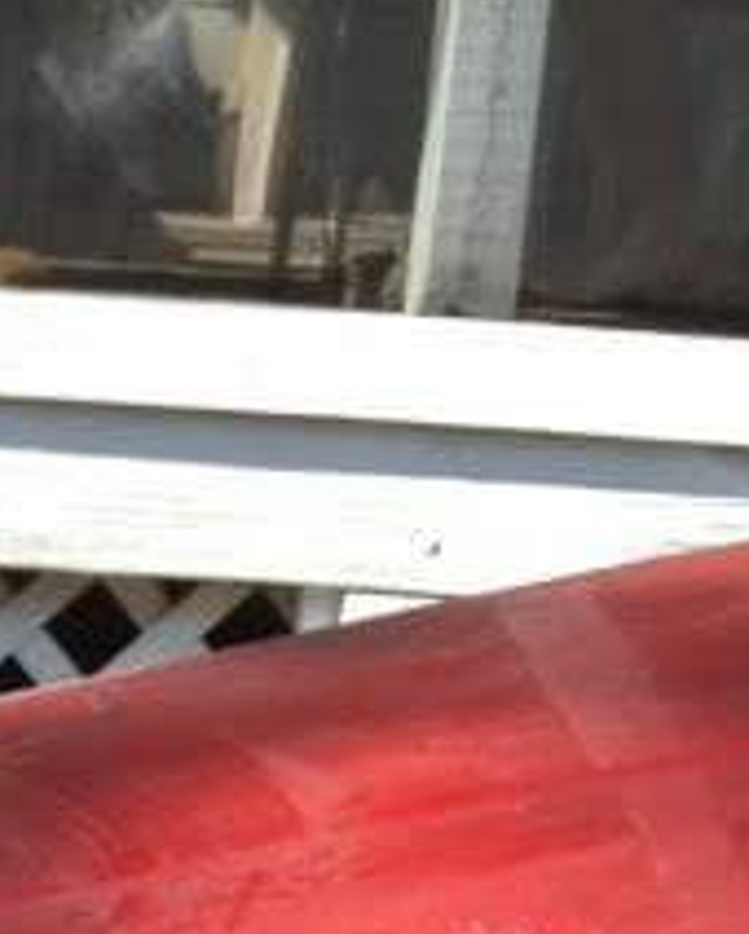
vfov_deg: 10.7
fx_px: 4565
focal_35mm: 165
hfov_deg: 9.1
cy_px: 1868
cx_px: -401
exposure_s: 1/657
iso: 64
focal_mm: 4.3
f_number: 2.4
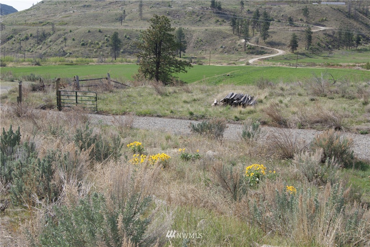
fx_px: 540
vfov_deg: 25.8
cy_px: 124
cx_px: 185
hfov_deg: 37.8
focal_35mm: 52
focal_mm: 35
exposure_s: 1/125
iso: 100
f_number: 11
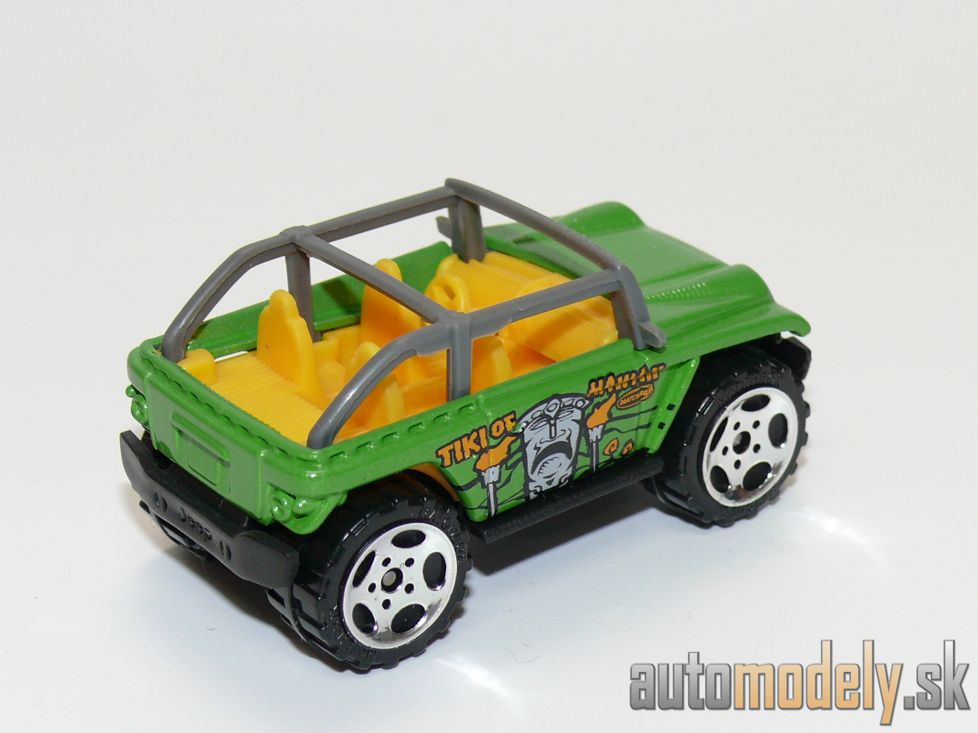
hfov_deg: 19.1
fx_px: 2910
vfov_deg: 14.4
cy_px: 366
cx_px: 489
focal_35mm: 103
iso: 100
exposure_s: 1/30
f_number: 4
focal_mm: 13.4
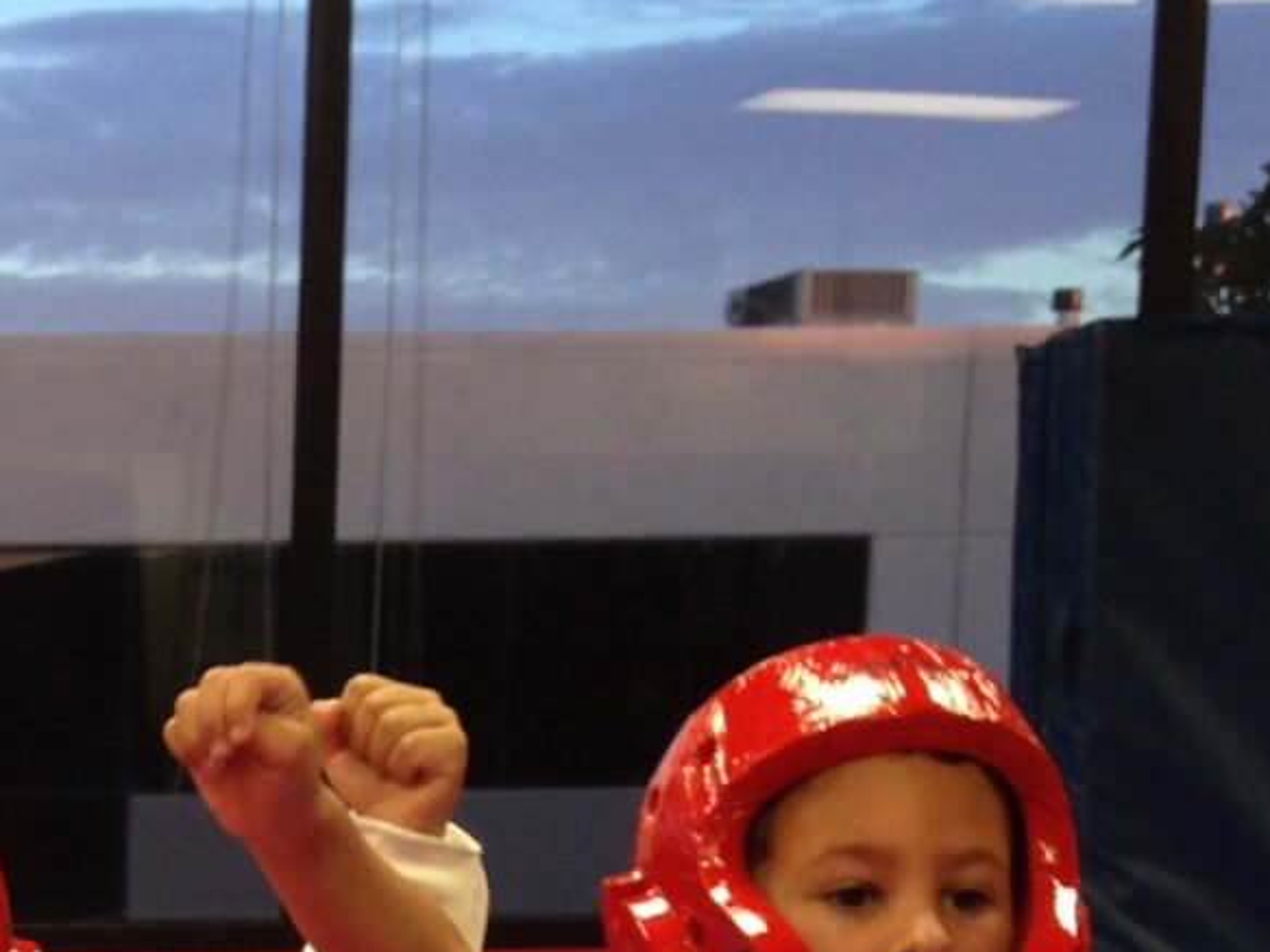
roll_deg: -1.3
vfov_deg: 12.0
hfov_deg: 16.0
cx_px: -453
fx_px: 4255
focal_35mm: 116
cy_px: 1534
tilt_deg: -11.0
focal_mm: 4.12
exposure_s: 1/20
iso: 80
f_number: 2.4
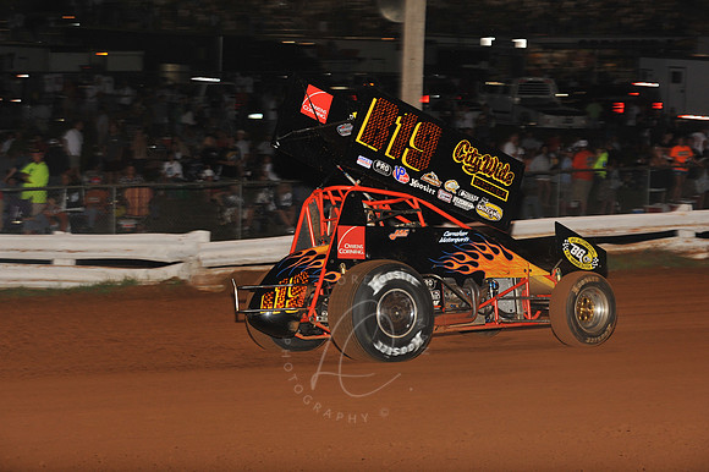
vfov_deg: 13.0
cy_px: 236
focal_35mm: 105
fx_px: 2067
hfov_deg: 19.5
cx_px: 354
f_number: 7.1
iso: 1000
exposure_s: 1/320
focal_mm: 105
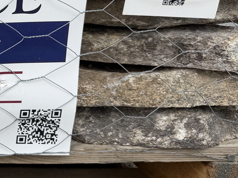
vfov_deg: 20.1
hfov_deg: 22.9
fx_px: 495
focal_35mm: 72
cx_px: -100
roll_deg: -3.8
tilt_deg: -12.0
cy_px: 23
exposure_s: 1/555
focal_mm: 6.76
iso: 80
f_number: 1.78
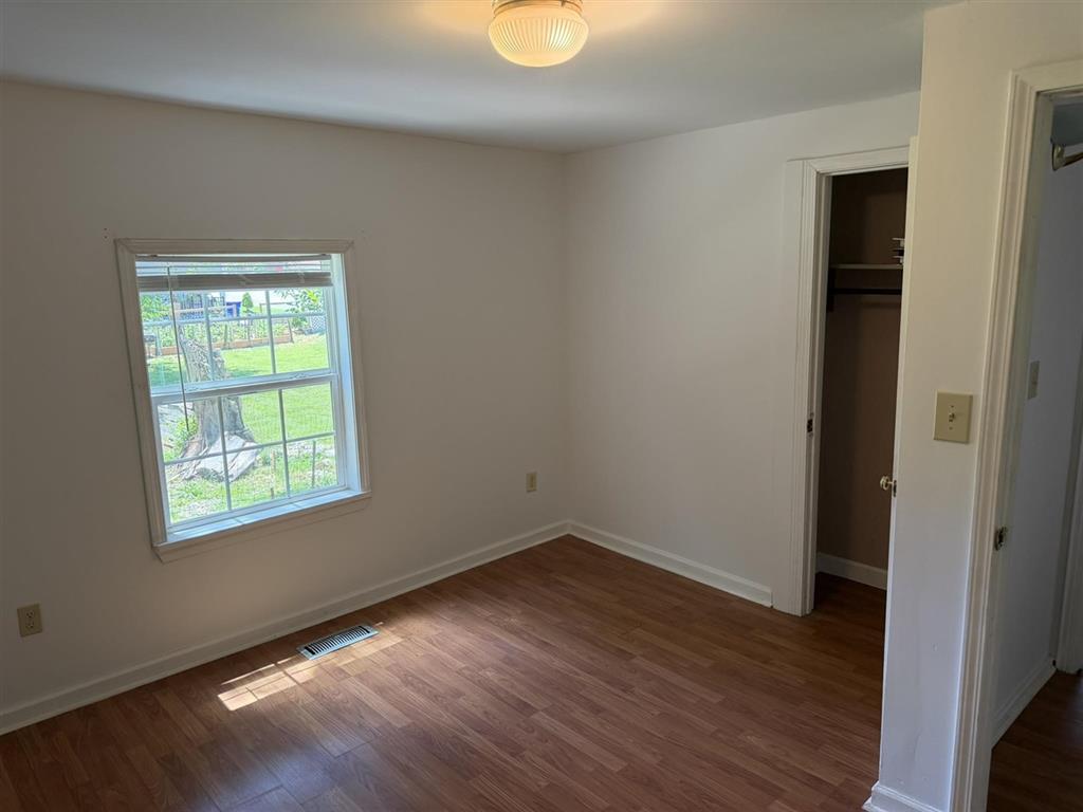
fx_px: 751
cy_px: 406
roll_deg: +1.5
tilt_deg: -13.1
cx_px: 542
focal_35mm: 24
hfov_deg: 71.6
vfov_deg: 56.8
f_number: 1.78
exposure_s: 1/148
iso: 200
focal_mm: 6.76
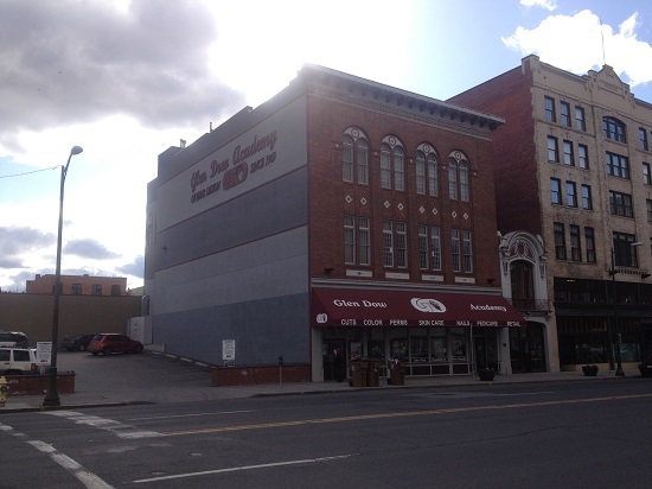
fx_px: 659
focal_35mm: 35
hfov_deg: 52.6
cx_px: 326
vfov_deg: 40.7
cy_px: 244
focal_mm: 4.28
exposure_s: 1/1284
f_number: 2.4
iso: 50
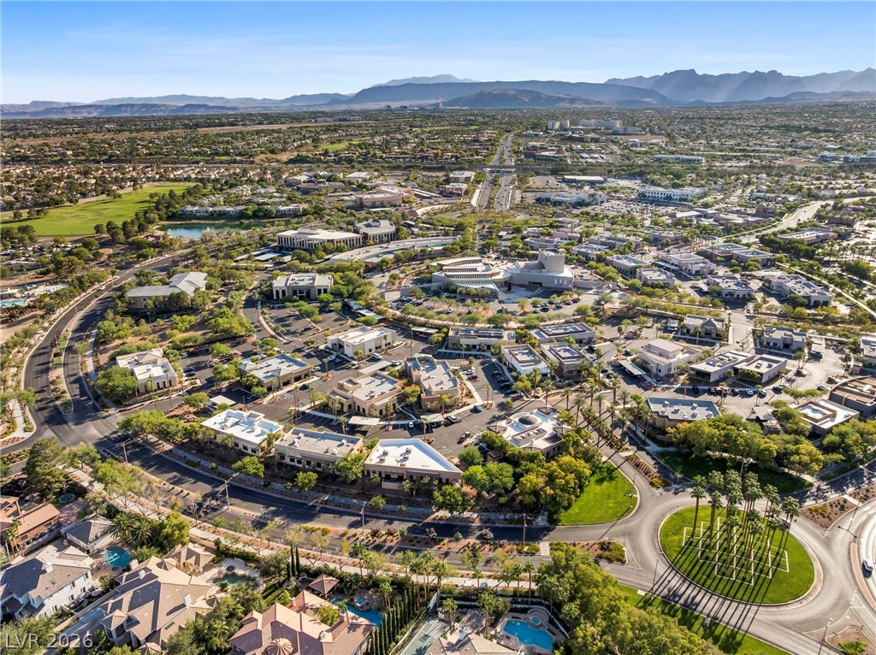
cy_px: 328
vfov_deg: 56.7
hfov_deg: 71.6
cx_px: 438
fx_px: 607
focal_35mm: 24
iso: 230
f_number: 2.8
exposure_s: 1/120
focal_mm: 12.29
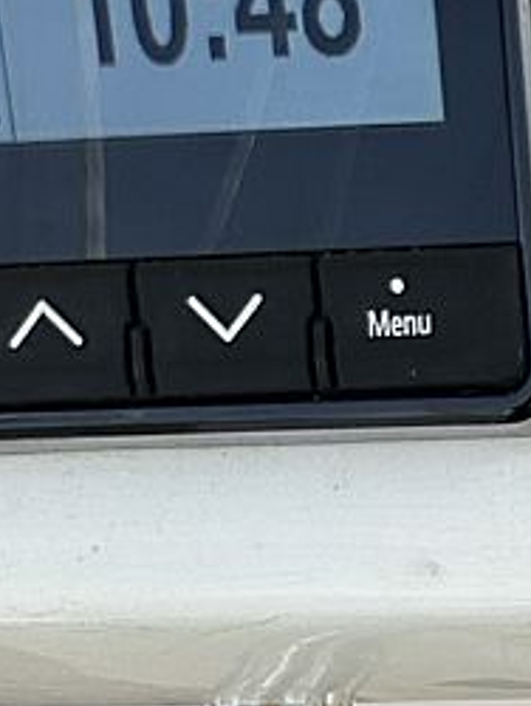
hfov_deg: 9.8
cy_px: 2011
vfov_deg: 10.7
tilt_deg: -47.2
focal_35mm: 138
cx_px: 1135
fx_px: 2818
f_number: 1.78
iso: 80
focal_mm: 6.86
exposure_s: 1/1949
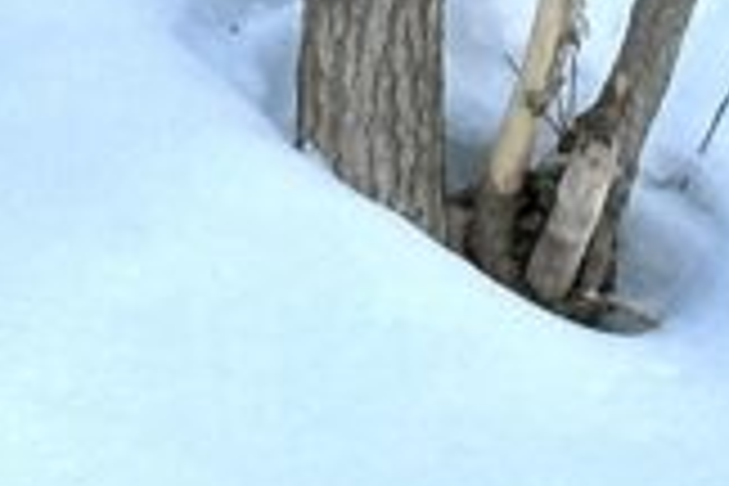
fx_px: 6398
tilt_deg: -2.5
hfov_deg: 6.2
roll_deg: +2.4
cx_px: -1156
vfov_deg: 4.3
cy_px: 333
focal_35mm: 316
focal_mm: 6.86
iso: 64
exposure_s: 1/980
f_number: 1.78
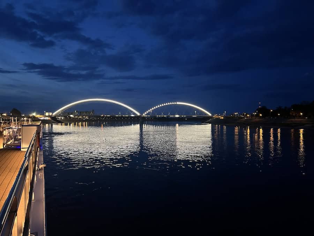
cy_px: 118
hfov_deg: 67.3
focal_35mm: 26
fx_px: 236
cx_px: 157
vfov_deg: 53.1
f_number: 1.5
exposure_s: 1/30
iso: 800
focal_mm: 5.7
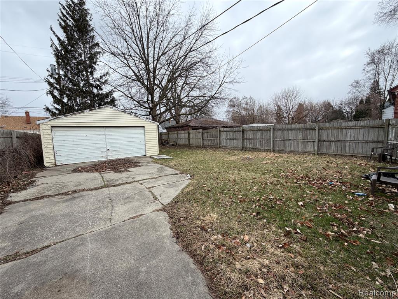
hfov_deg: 102.1
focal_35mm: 14
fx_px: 161
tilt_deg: -6.0
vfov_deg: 85.7
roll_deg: +2.7
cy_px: 150
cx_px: 199
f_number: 2.2
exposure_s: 1/180
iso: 40
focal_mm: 2.22
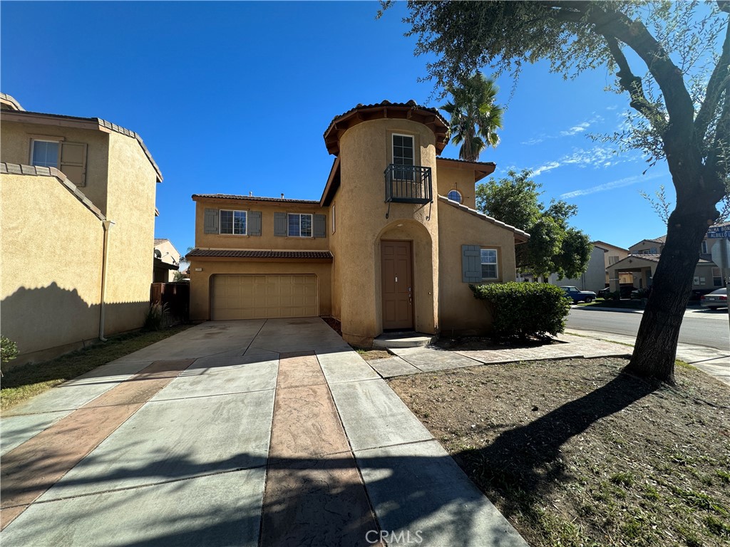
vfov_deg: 85.7
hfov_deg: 102.1
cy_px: 274
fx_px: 295
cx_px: 365
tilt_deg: +3.6
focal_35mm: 14
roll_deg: +2.2
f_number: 2.2
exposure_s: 1/968
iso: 50
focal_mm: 2.22
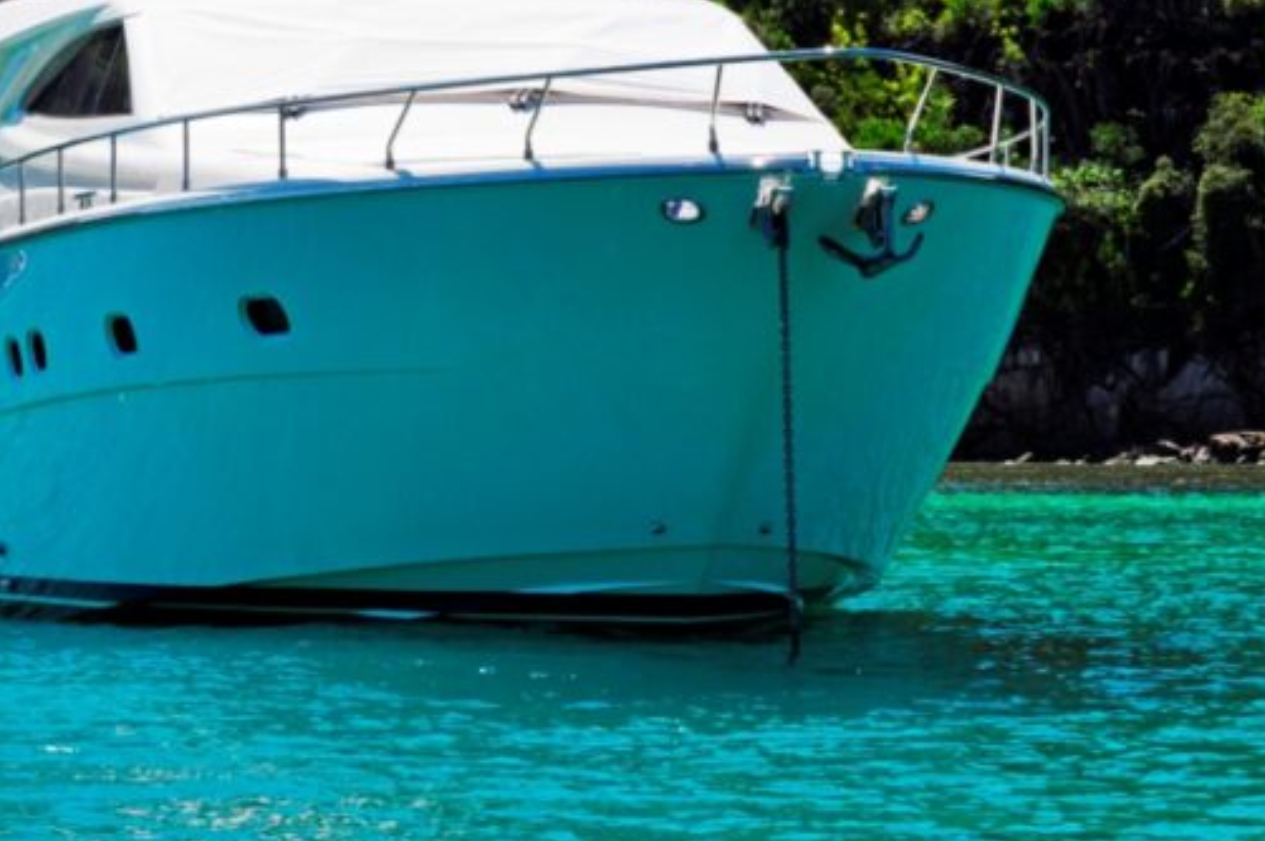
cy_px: 227
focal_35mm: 161
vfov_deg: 8.5
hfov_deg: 12.7
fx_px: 5652
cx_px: 359
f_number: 16
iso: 200
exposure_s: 1/200
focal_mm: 70
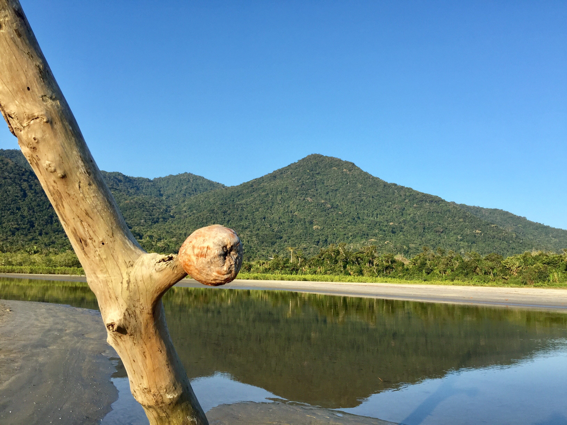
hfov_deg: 61.7
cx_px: 284
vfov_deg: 48.2
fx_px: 475
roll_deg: -3.9
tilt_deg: +9.0
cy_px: 212
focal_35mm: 29
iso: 32
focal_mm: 4.15
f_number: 2.2
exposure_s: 1/898
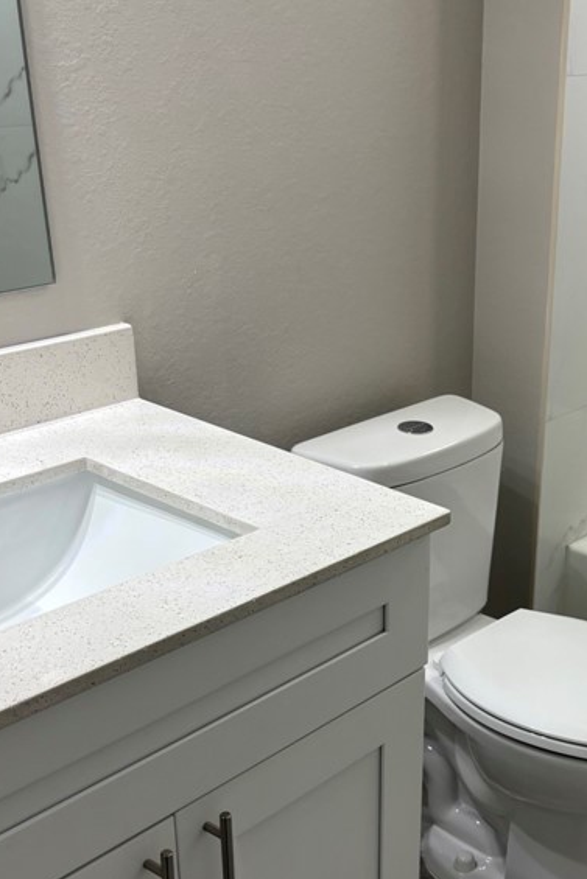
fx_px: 1198
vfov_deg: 40.0
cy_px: 560
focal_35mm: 49
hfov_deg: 26.6
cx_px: 529
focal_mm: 5.96
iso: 64
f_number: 1.6
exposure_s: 1/120
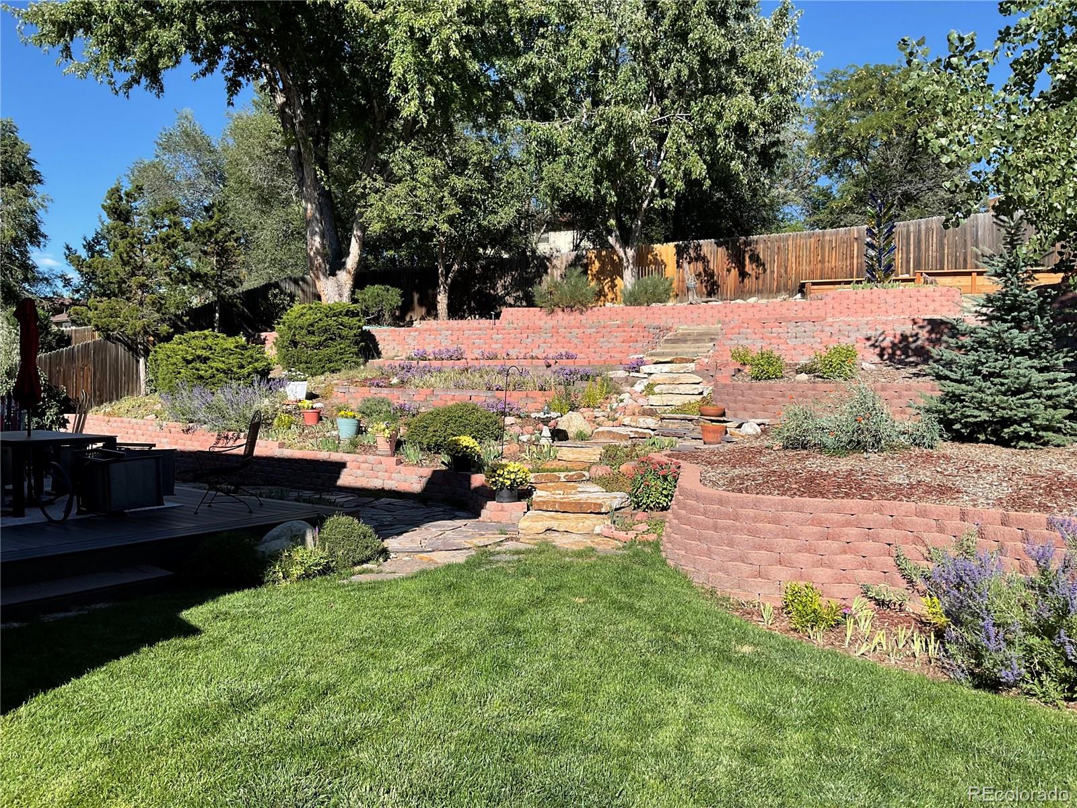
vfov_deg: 48.2
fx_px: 902
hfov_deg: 61.7
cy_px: 404
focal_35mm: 29
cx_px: 538
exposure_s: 1/1311
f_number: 1.8
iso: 16
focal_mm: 3
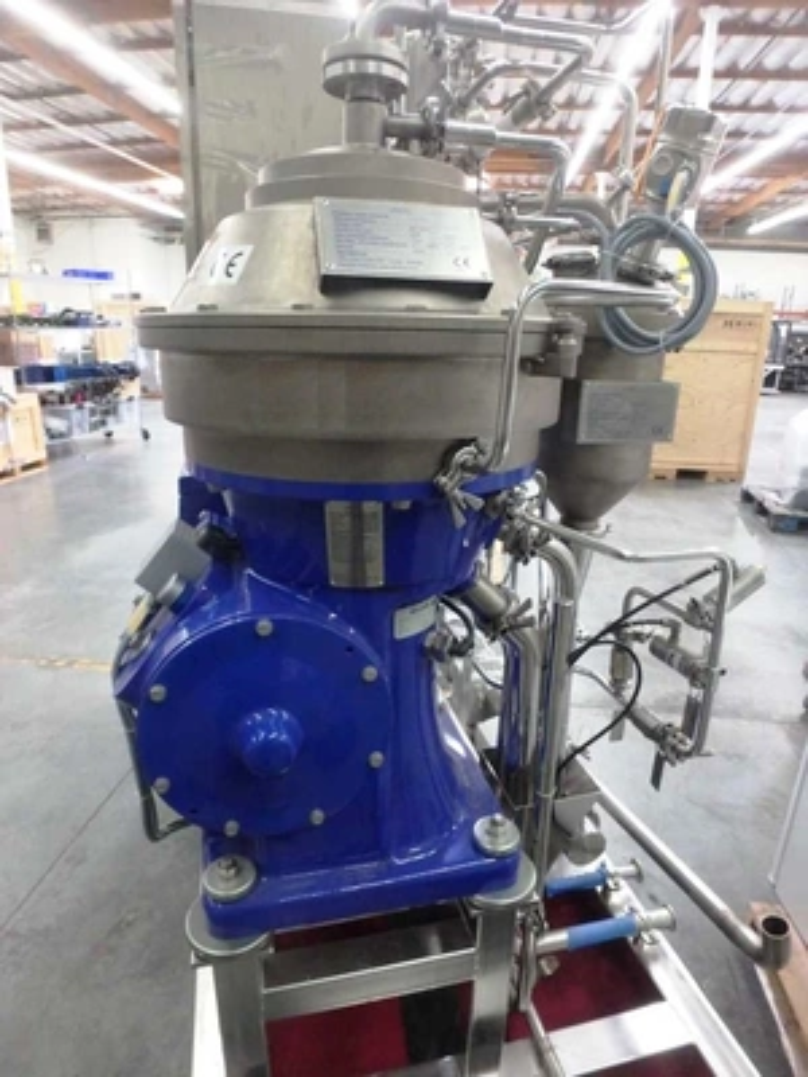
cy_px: 538
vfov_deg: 79.0
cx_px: 404
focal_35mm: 21
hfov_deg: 63.4
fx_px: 654
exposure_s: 1/20
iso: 800
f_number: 3.5
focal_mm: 3.7
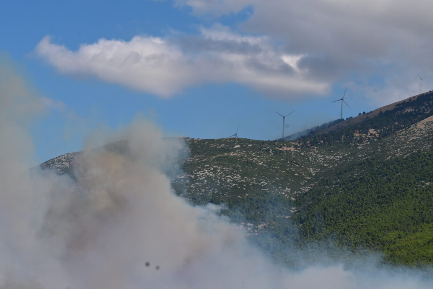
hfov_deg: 16.0
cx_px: 126
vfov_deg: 10.7
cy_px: 151
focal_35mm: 128
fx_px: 1540
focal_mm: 70
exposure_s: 1/640
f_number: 14
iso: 500
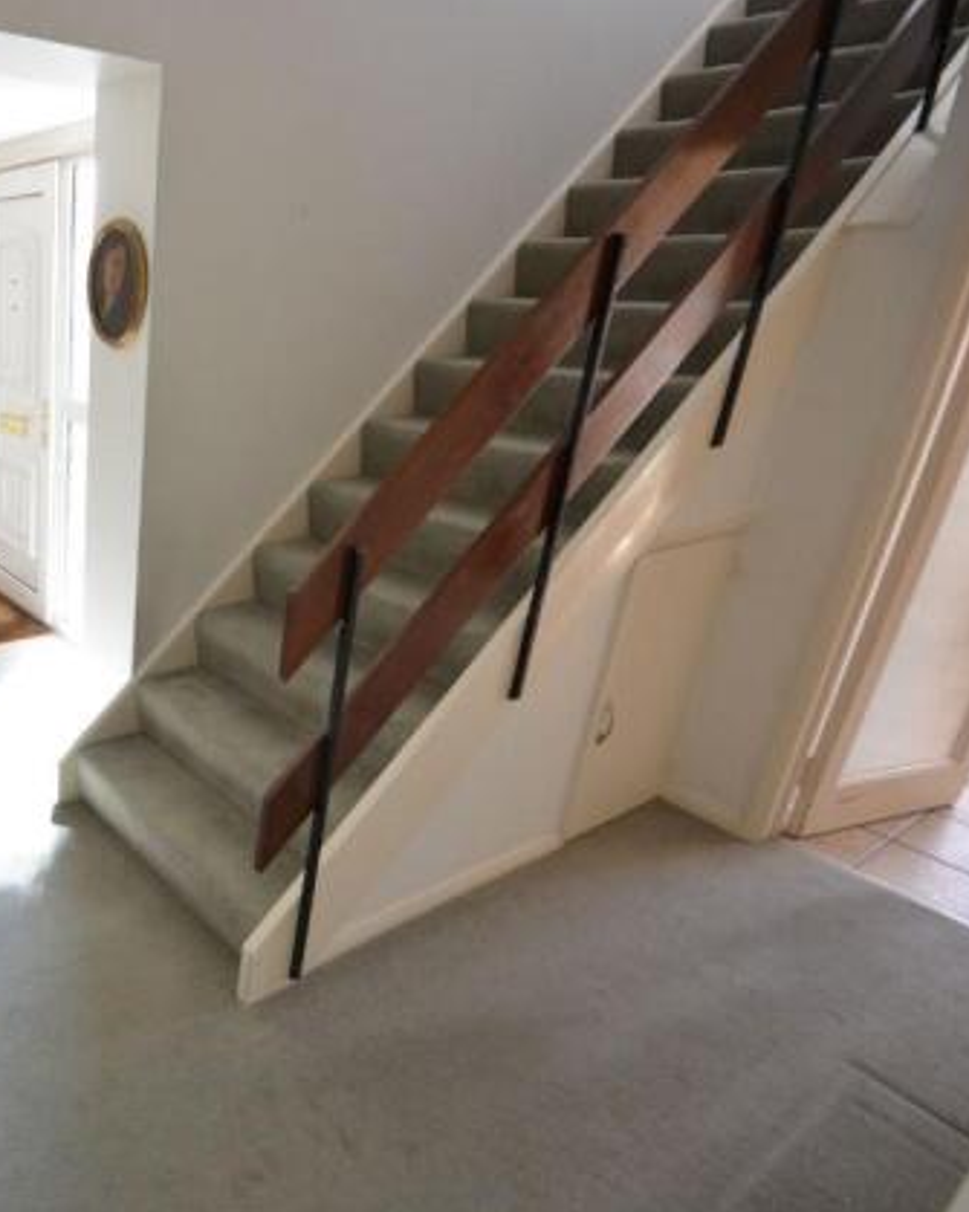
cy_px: 603
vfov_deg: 75.1
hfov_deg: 54.1
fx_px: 789
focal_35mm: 22
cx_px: 77
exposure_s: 1/25
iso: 400
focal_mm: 10
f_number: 6.3
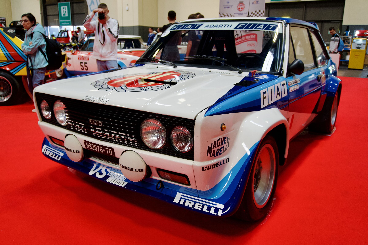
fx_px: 322
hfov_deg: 59.5
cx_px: 184
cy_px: 122
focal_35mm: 32
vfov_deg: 41.7
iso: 800
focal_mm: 21
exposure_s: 1/160
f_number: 4
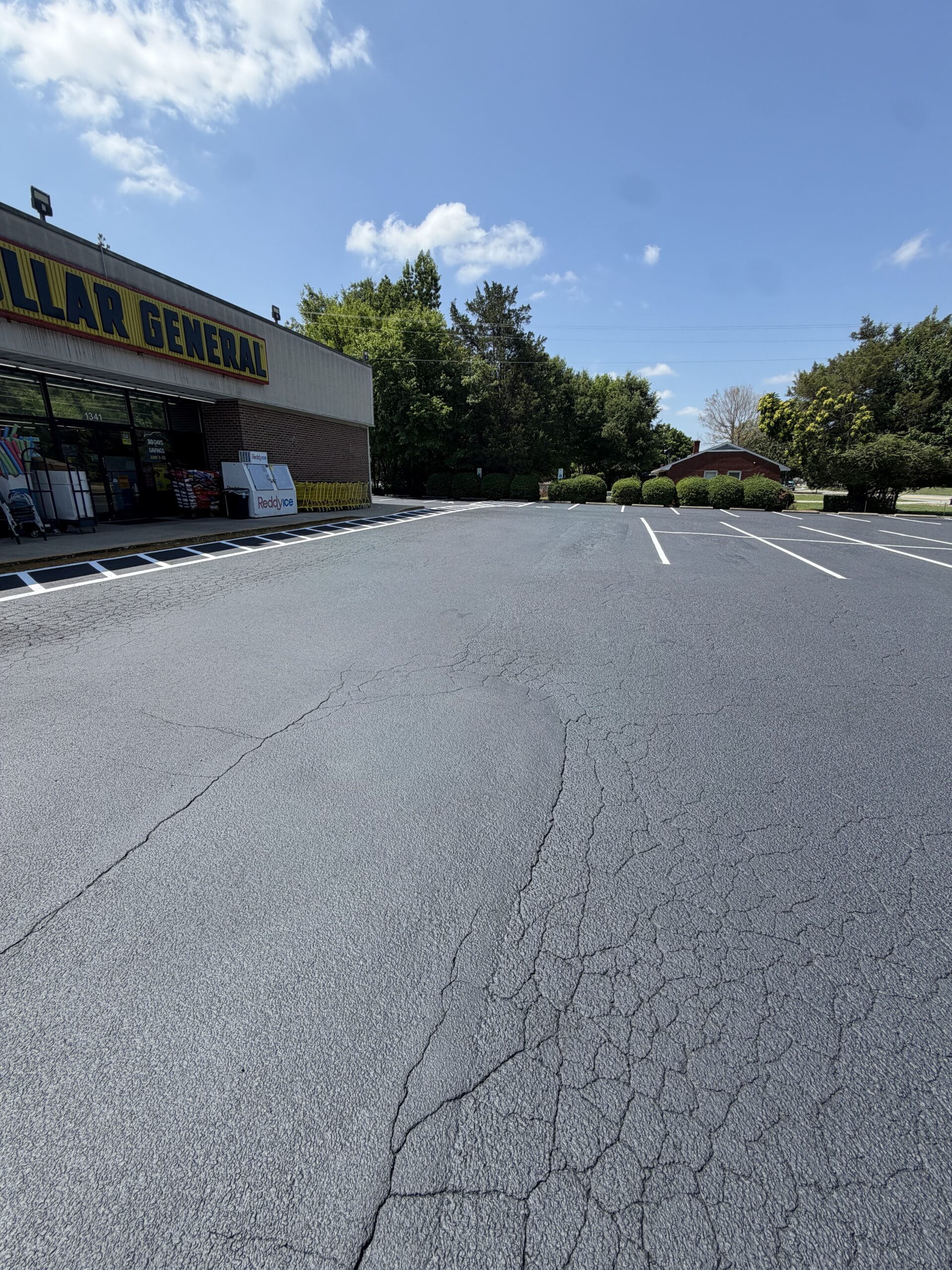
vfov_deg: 102.1
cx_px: 476
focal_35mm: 14
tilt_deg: -16.6
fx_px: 513
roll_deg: -1.3
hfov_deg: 85.7
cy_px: 635
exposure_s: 1/770
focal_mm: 2.22
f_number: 2.2
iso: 25
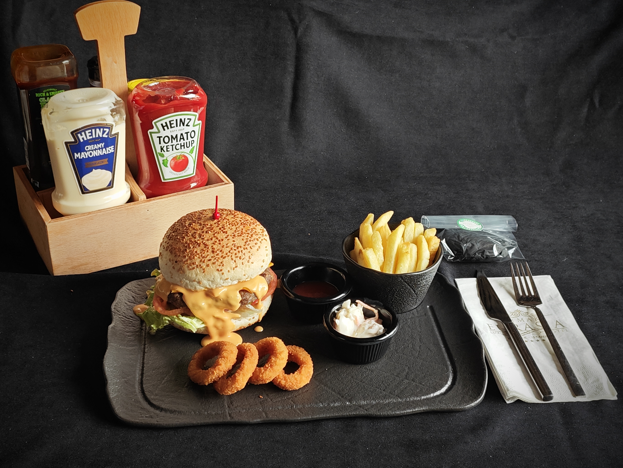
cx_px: 312
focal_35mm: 50
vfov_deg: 29.1
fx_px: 900
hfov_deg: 38.2
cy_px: 234
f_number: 0.95
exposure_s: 1/62.6
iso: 125
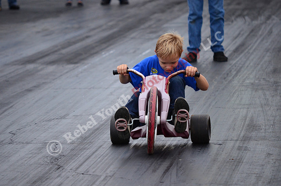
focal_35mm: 300
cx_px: 140
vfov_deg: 4.6
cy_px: 93
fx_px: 2337
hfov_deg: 6.9
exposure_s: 1/2000
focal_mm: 200
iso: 1000
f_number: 5.6
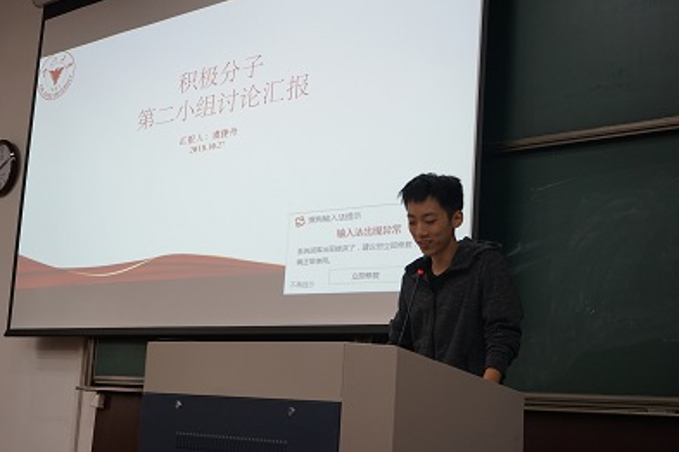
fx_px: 1113
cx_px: 340
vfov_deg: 23.0
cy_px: 226
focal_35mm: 59
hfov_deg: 33.9
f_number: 5.6
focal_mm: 58
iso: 1000
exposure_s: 1/60
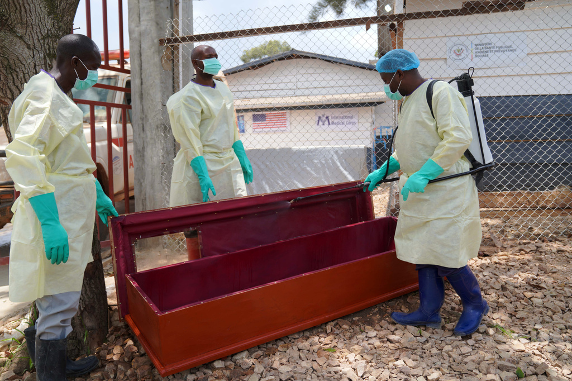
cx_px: 286
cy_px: 190
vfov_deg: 43.6
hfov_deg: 61.9
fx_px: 476
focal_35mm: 30
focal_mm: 30
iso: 200
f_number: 4
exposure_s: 1/640
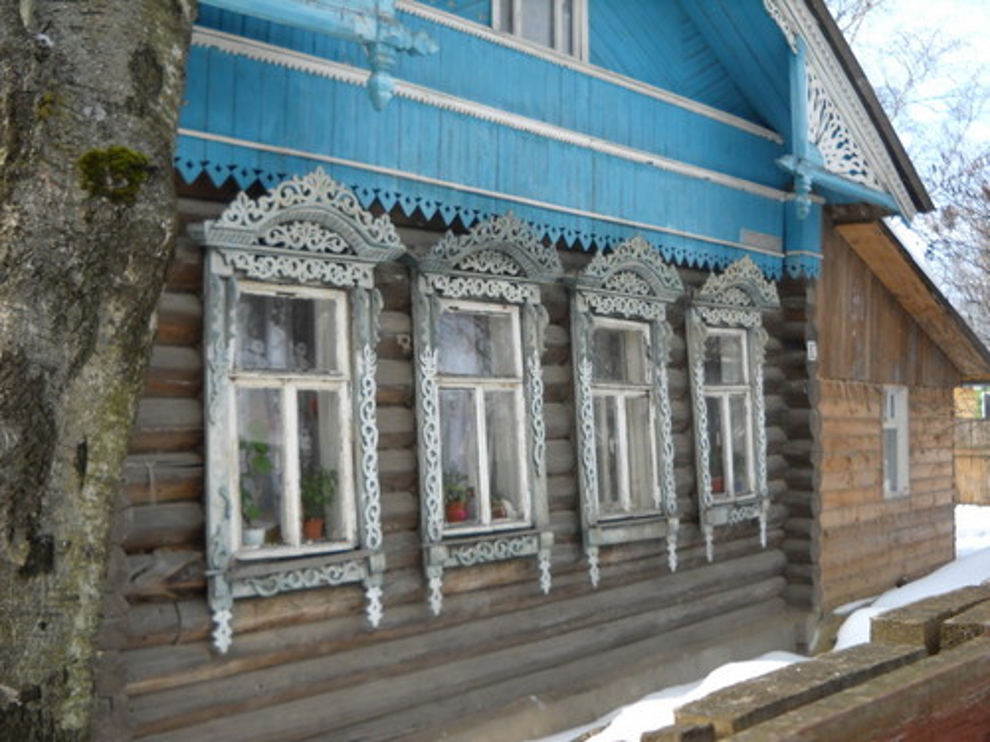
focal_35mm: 41
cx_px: 495
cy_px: 371
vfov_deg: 35.1
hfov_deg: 45.8
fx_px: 1173
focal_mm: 6.72
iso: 64
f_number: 3.1
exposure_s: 1/228
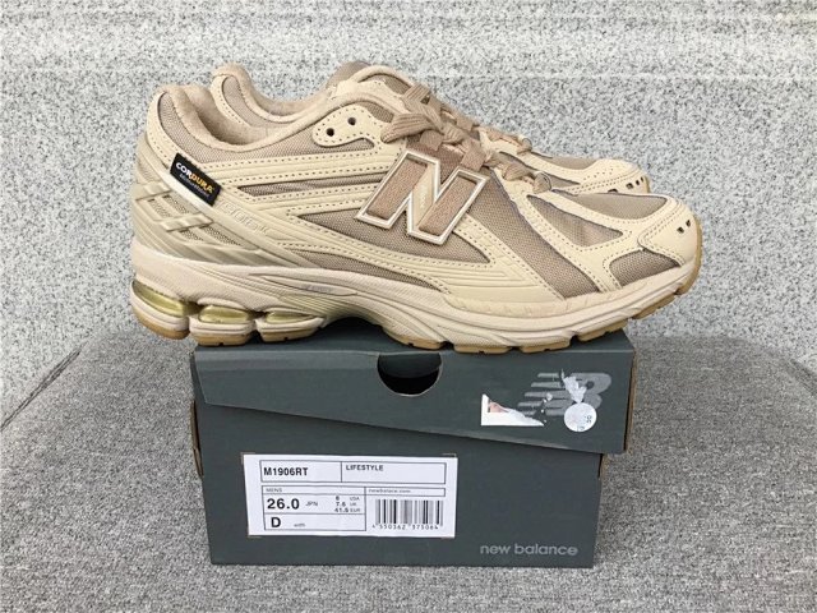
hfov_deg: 58.4
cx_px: 408
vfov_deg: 45.4
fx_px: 732
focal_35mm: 31
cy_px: 306
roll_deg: +0.0
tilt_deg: -21.4
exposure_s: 1/100
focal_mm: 3.3
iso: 25
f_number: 2.4
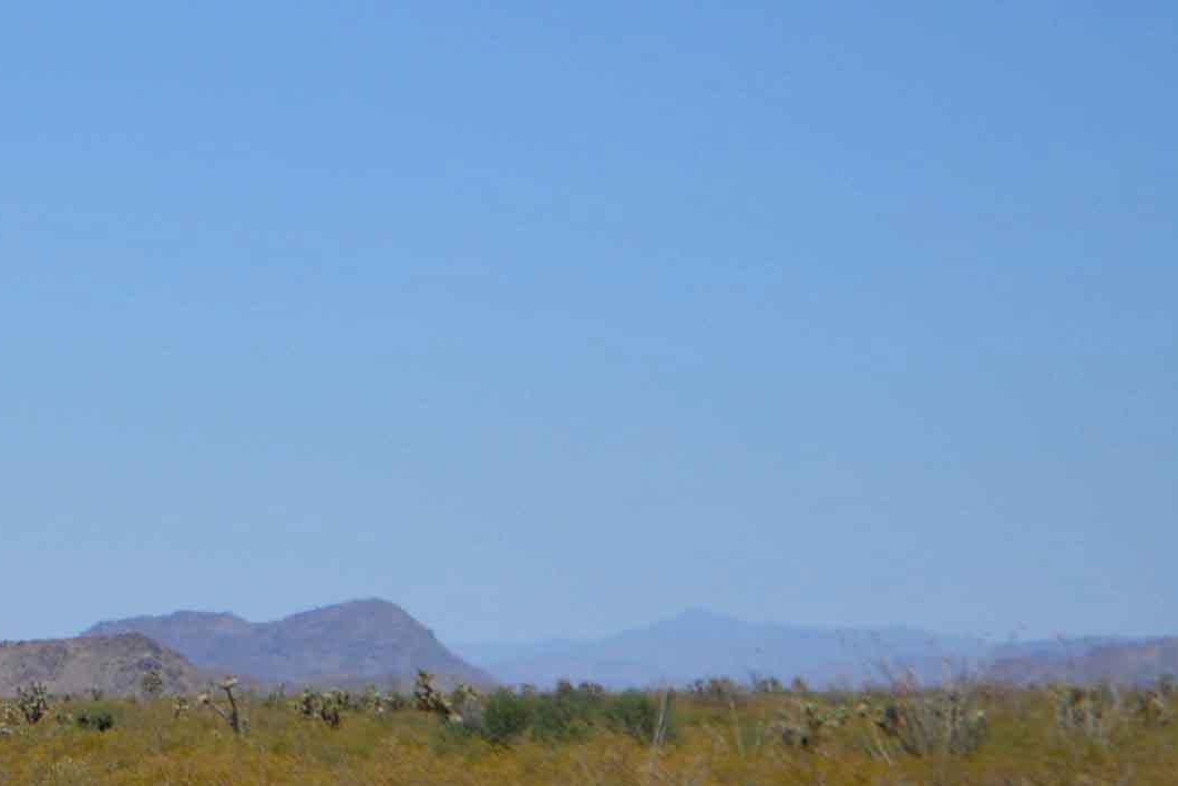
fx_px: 7605
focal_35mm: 232
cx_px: -468
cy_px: 488
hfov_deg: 8.7
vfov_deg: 5.9
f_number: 7.1
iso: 400
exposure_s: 1/2000
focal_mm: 55
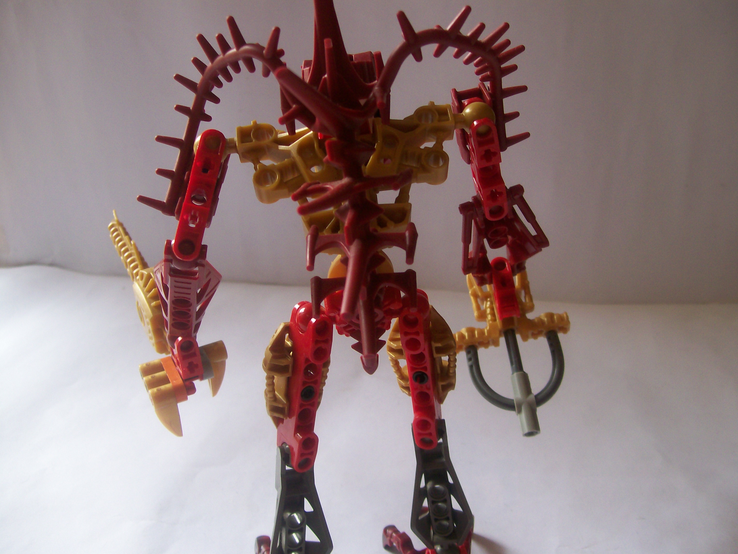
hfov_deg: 51.4
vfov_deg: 39.7
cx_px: 369
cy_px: 277
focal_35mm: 36
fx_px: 768
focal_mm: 6
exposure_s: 1/51.9
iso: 80
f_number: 2.7
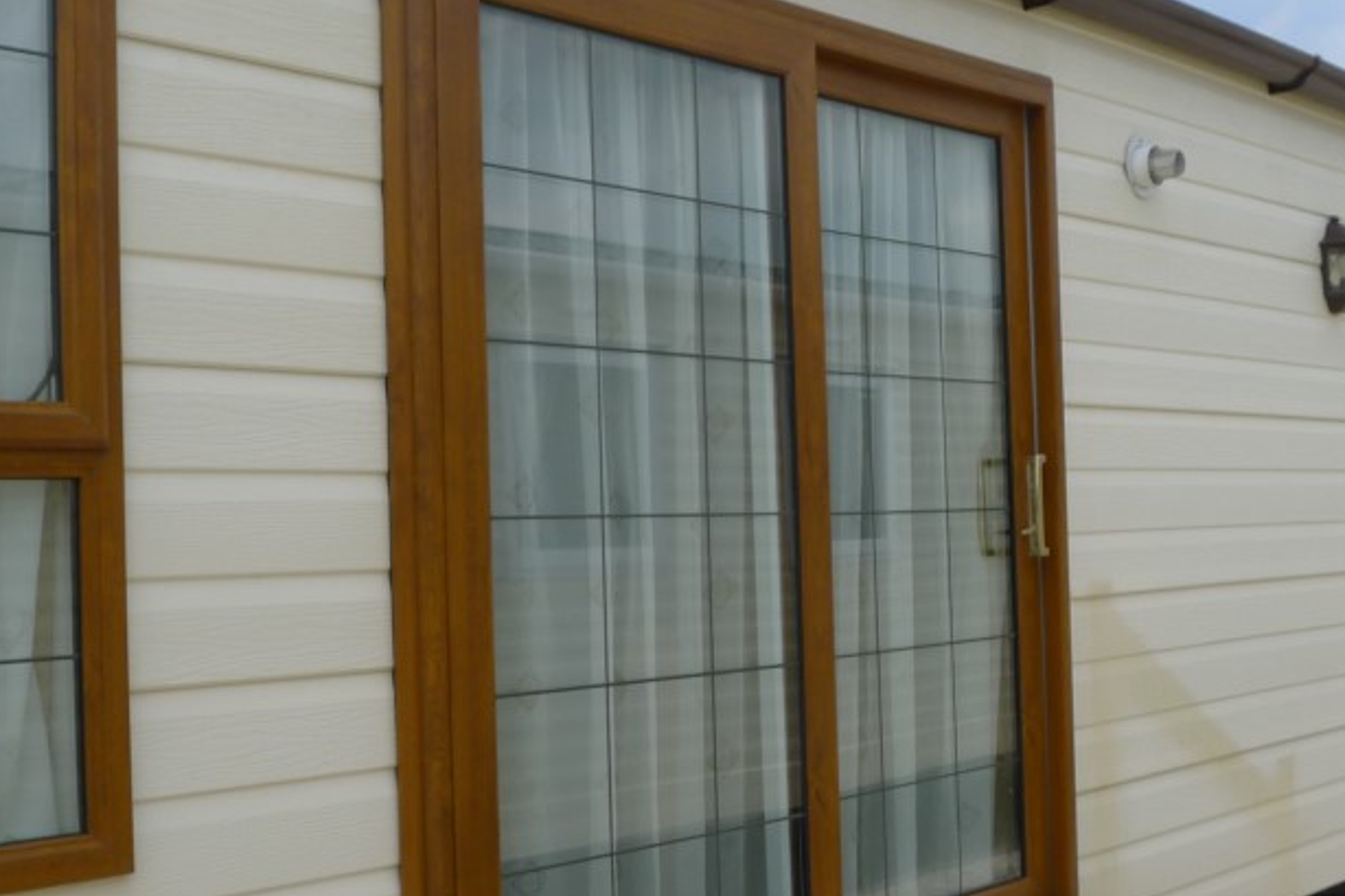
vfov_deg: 29.8
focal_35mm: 45
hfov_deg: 43.6
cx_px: 671
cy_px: 504
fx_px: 1681
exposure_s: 1/800
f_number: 4
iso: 80
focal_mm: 5.1
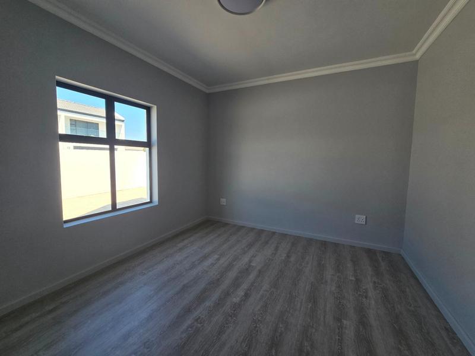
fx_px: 178
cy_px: 178
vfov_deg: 89.9
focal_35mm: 13
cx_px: 238
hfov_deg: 106.2
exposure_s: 1/329
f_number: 2.2
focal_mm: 2.2
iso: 50
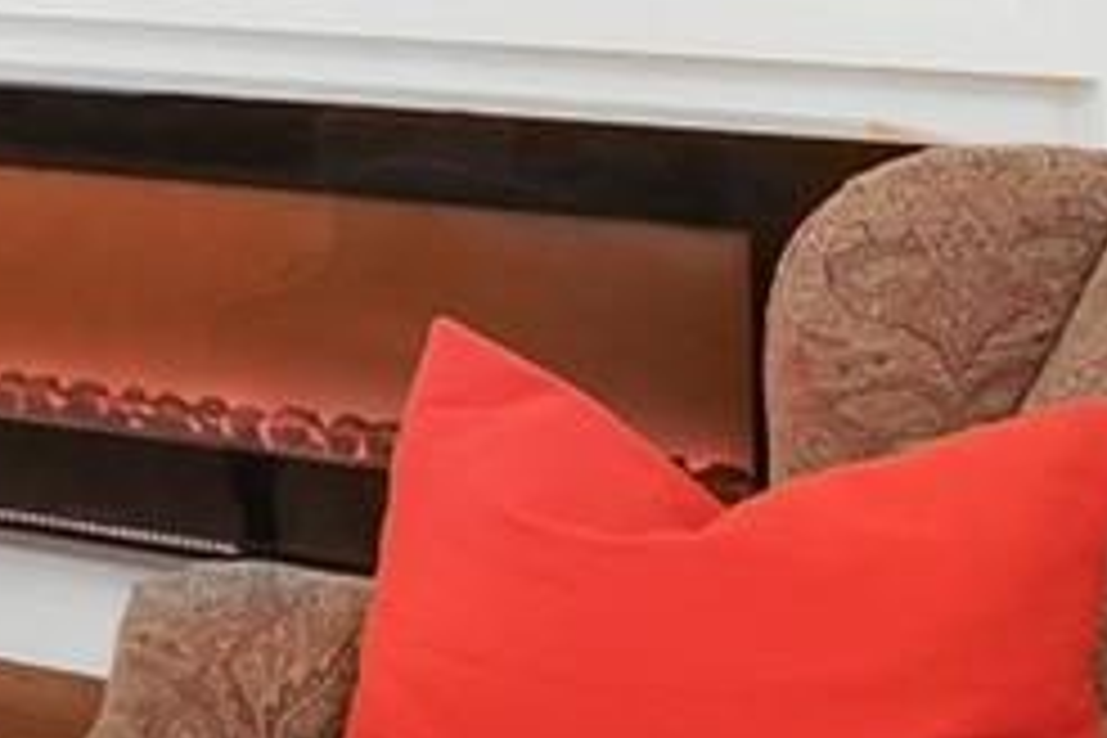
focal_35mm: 91
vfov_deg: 14.1
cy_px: -338
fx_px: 2798
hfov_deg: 11.5
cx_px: -2232
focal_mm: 14
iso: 80
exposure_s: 1
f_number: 8
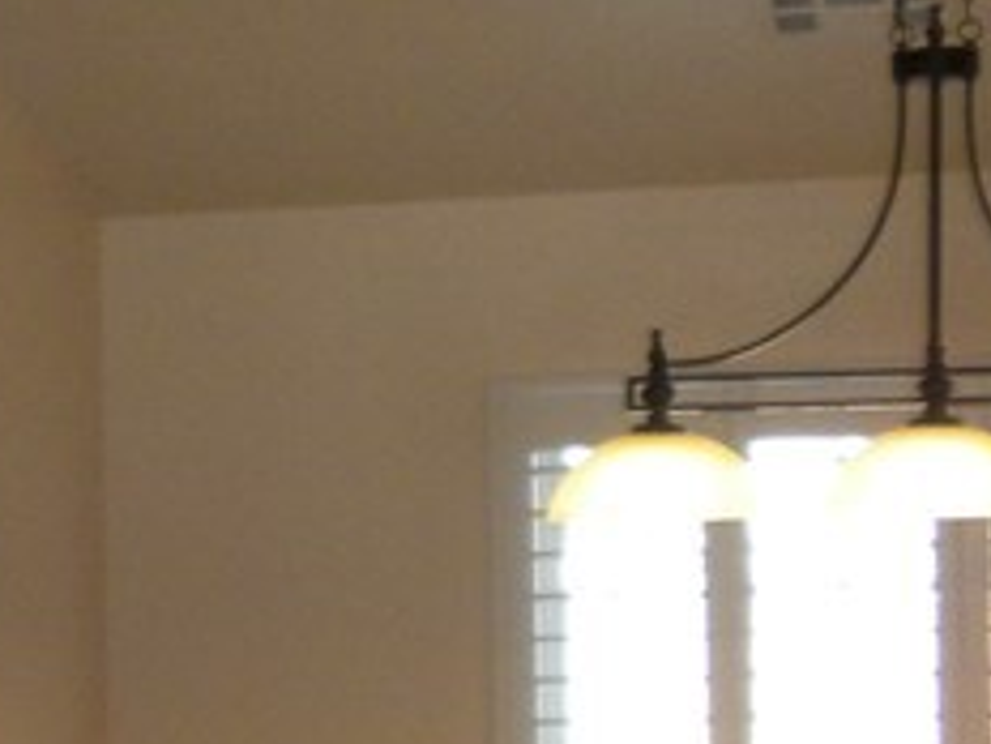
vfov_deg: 9.1
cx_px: -816
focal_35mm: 163
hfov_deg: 11.2
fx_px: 4666
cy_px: 676
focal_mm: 6.6
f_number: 3.5
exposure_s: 1/68.2
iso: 229
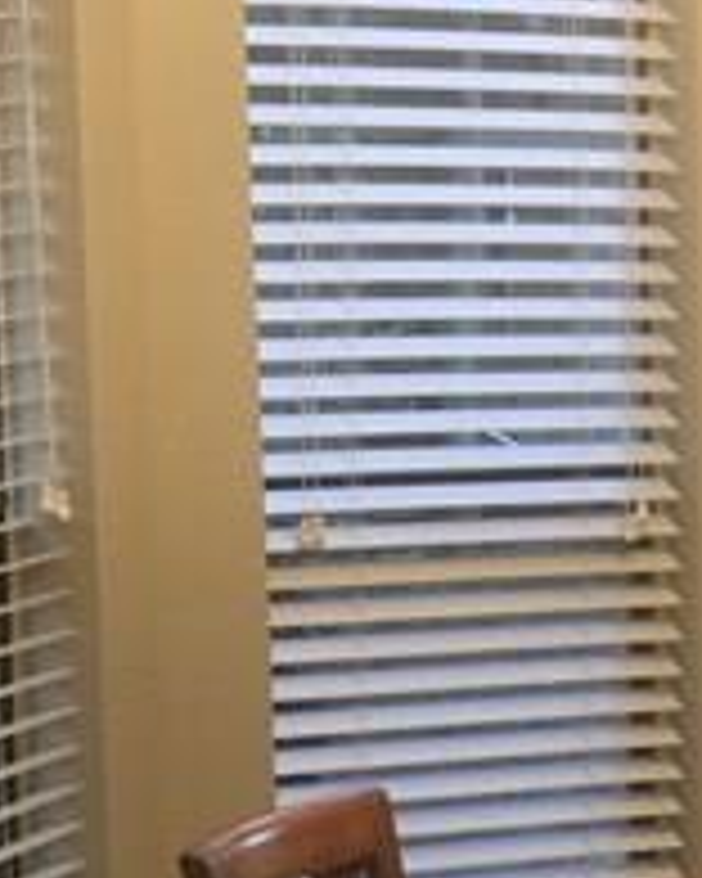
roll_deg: -1.2
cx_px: 1310
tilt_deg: -12.0
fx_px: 3870
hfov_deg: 9.8
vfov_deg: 12.7
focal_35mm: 149
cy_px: 919
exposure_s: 1/30
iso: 80
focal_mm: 4.15
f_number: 2.2
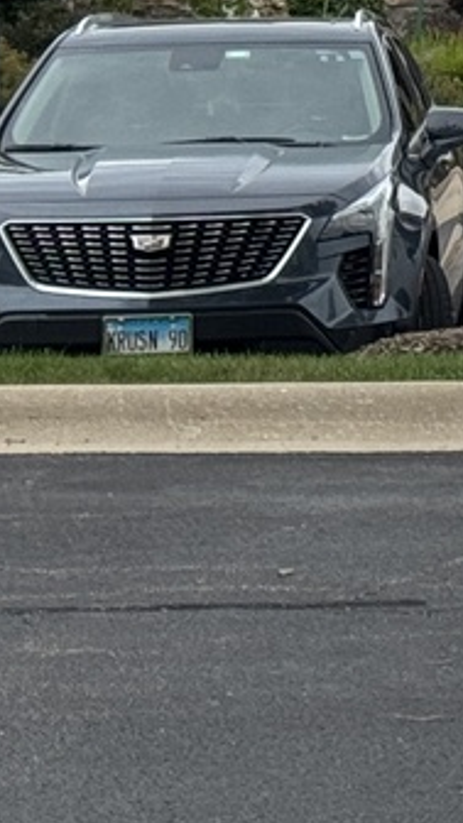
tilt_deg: +3.0
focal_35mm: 224
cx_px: 1264
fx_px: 4889
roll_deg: -0.5
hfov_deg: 5.2
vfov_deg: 9.3
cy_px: -438
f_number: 1.78
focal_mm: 6.76
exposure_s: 1/2959
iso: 64
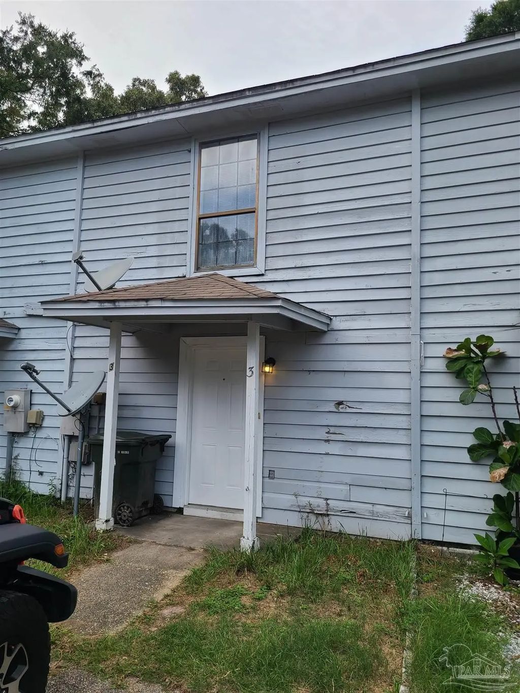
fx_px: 521
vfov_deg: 67.3
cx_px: 260
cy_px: 346
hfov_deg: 53.1
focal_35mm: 26
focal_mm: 5.4
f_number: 1.8
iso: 40
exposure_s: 1/744
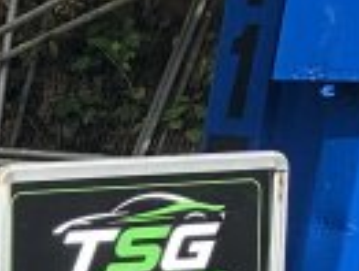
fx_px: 1851
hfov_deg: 8.6
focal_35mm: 178
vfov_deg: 7.6
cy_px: 746
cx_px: -822
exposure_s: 1/903
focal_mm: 4.25
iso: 25
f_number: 1.8
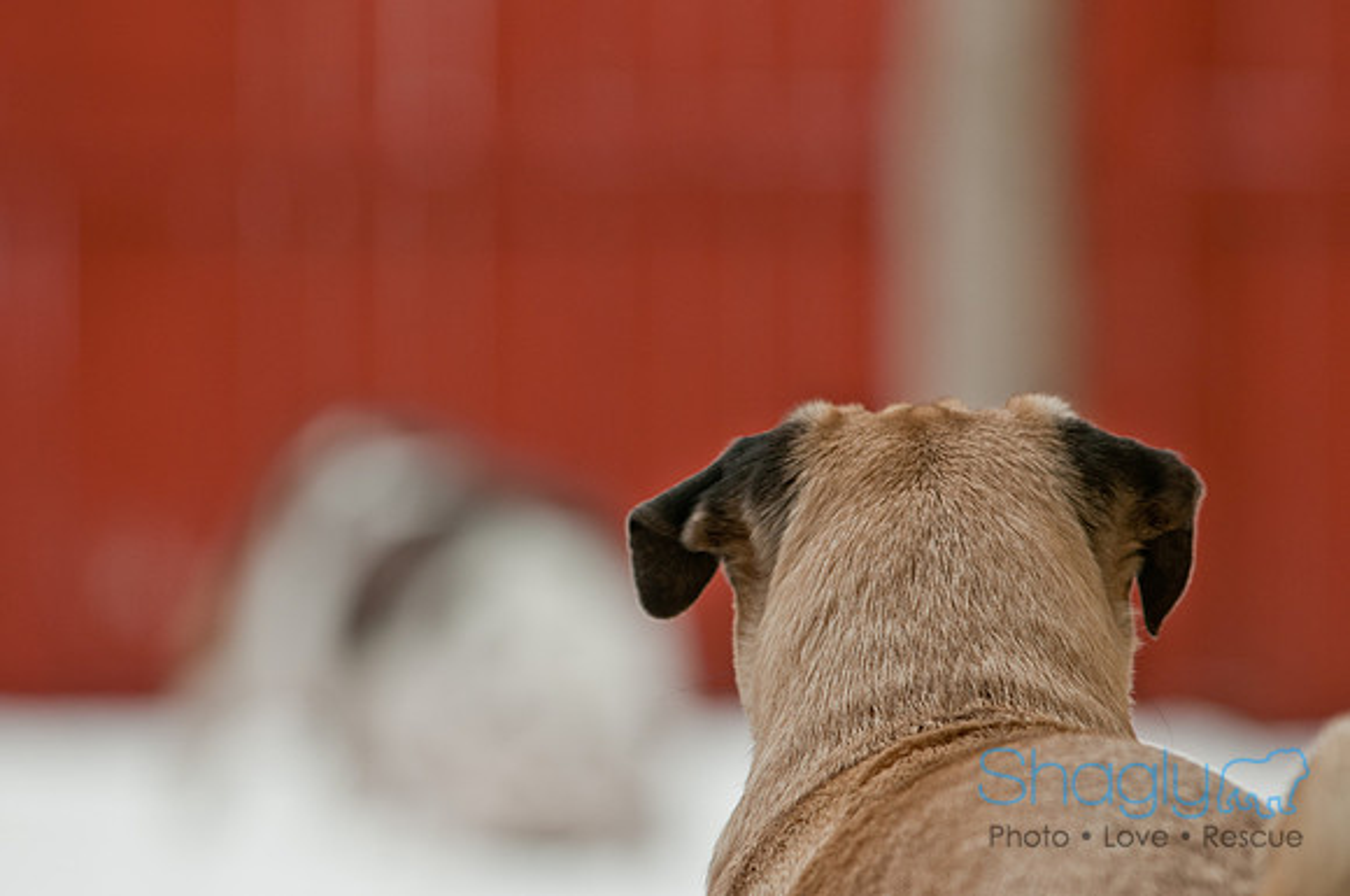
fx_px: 11234
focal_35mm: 300
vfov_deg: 4.6
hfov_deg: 6.9
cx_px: 675
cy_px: 448
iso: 200
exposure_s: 1/400
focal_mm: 200
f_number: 5
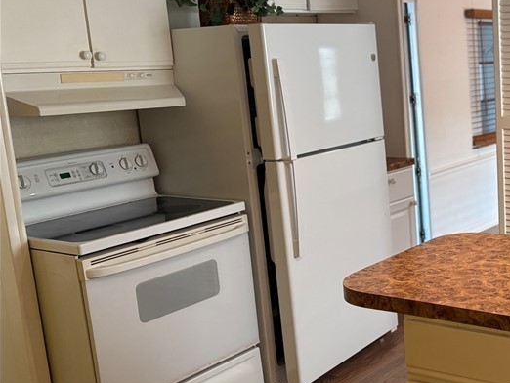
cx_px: 499
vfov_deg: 28.6
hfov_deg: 34.4
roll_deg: +2.6
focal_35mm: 51
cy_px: 192
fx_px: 752
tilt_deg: -10.8
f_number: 1.6
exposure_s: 1/60
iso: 250
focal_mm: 5.96
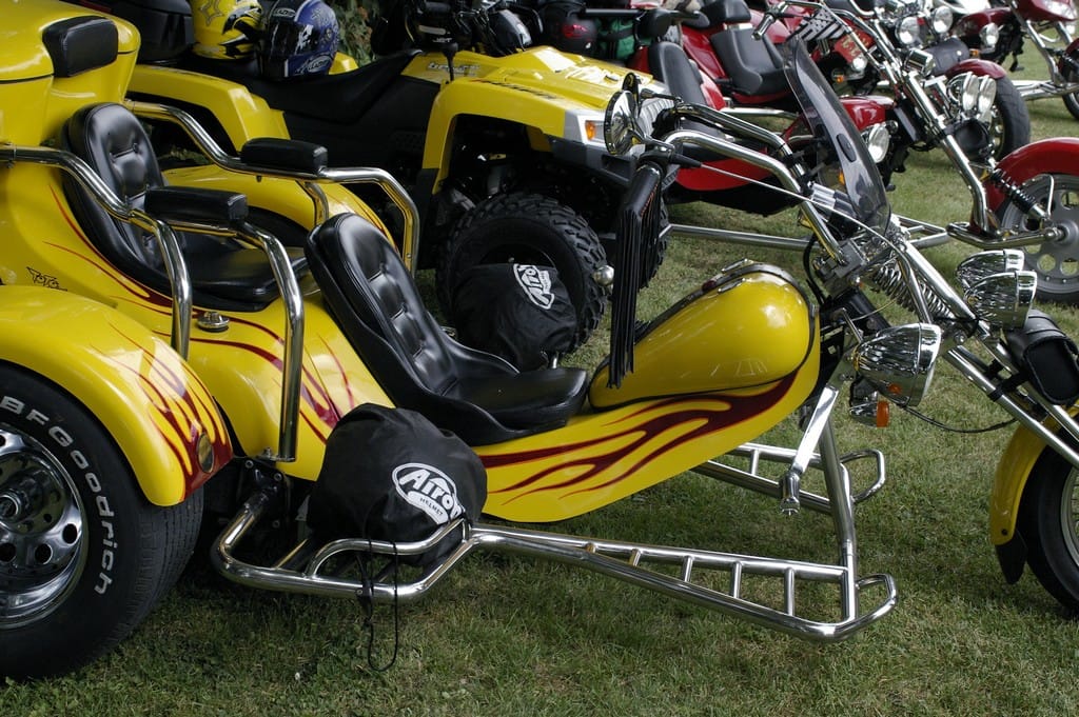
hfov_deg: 36.9
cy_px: 358
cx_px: 540
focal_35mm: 54
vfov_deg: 25.0
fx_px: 1617
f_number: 7.1
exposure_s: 1/500
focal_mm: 36
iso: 800
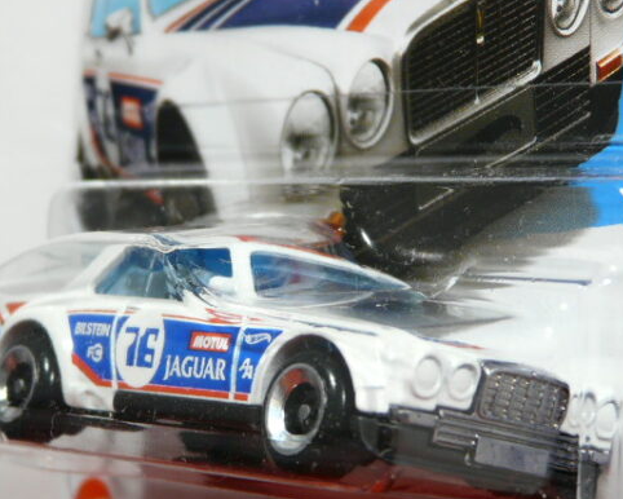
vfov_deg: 11.9
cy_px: 287
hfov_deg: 14.8
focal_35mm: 130
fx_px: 2398
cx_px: 283
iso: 125
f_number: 3.2
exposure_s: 1/50
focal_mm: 11.1
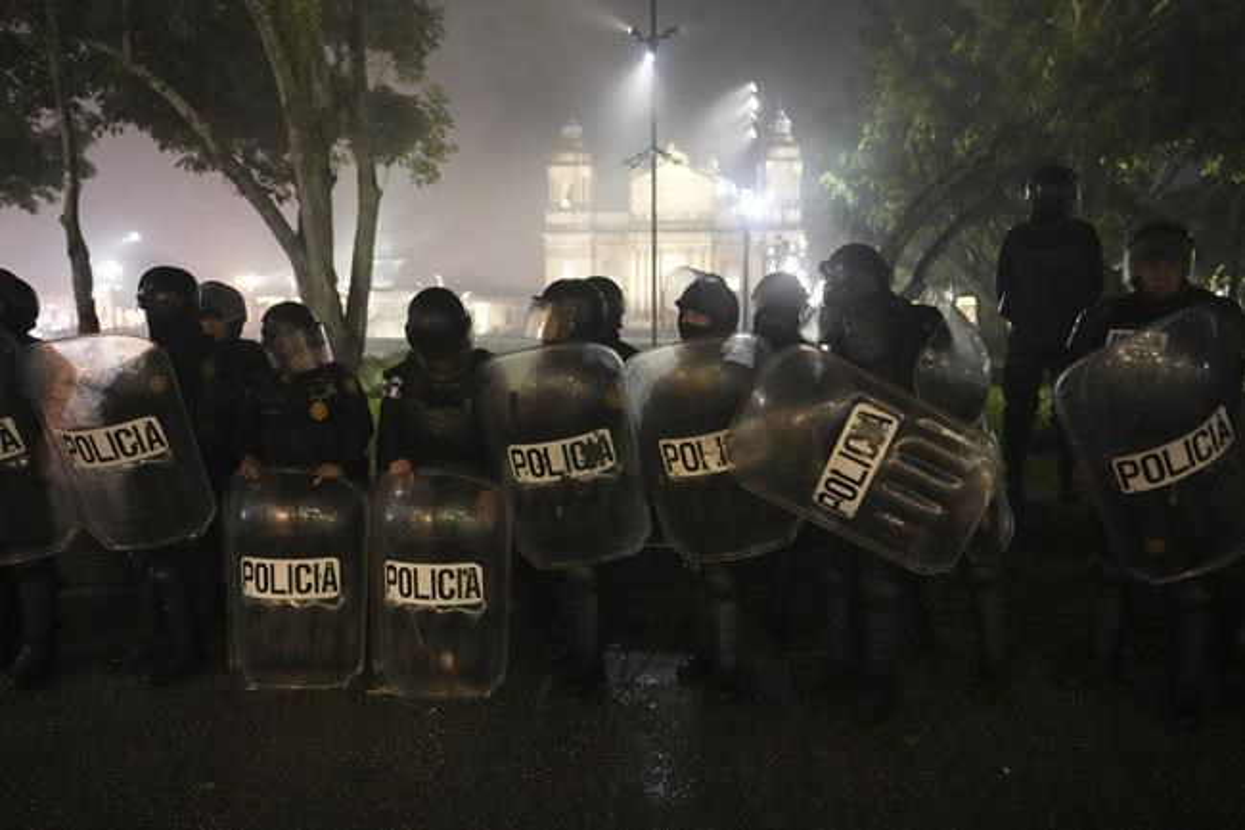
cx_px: 622
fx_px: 1072
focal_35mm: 31
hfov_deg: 60.3
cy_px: 415
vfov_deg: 42.3
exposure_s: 1/30
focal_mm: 31
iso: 8000
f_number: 2.8
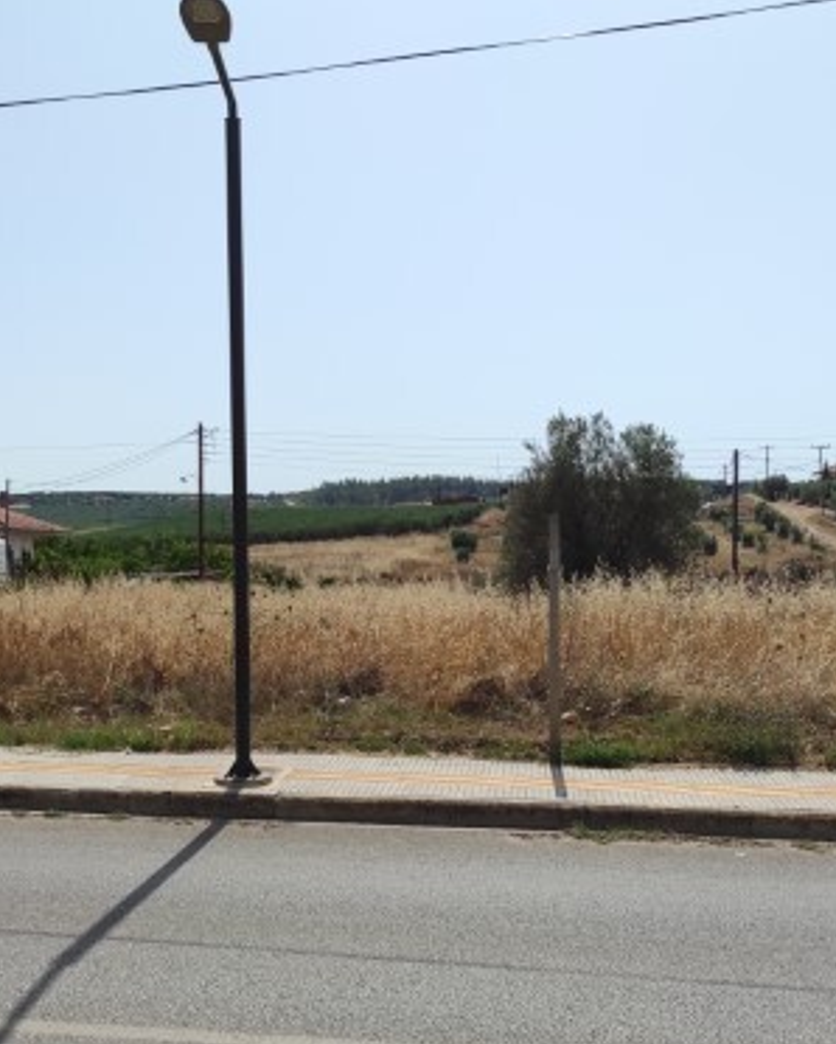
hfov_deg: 35.5
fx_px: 1298
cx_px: 307
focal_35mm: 42
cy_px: 578
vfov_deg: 43.7
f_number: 1.89
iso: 100
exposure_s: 1/2736
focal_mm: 5.43
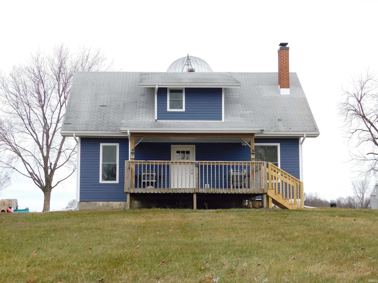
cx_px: 189
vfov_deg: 24.8
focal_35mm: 59
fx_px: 644
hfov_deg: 32.7
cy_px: 142
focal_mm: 10.4
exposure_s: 1/400
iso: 125
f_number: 4
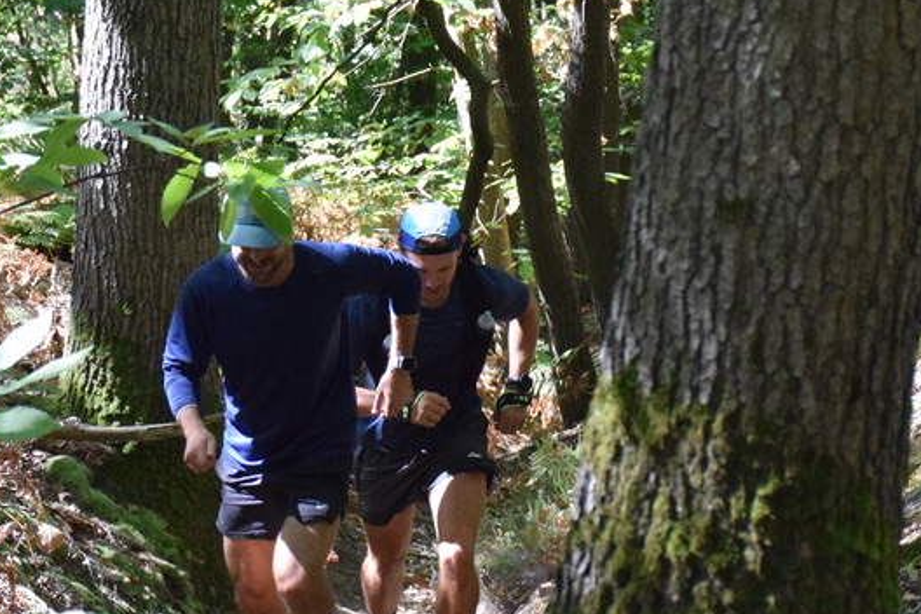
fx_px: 3786
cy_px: 358
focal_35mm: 148
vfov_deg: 9.3
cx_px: 422
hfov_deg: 13.9
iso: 5000
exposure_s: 1/1600
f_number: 6.3
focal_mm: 48
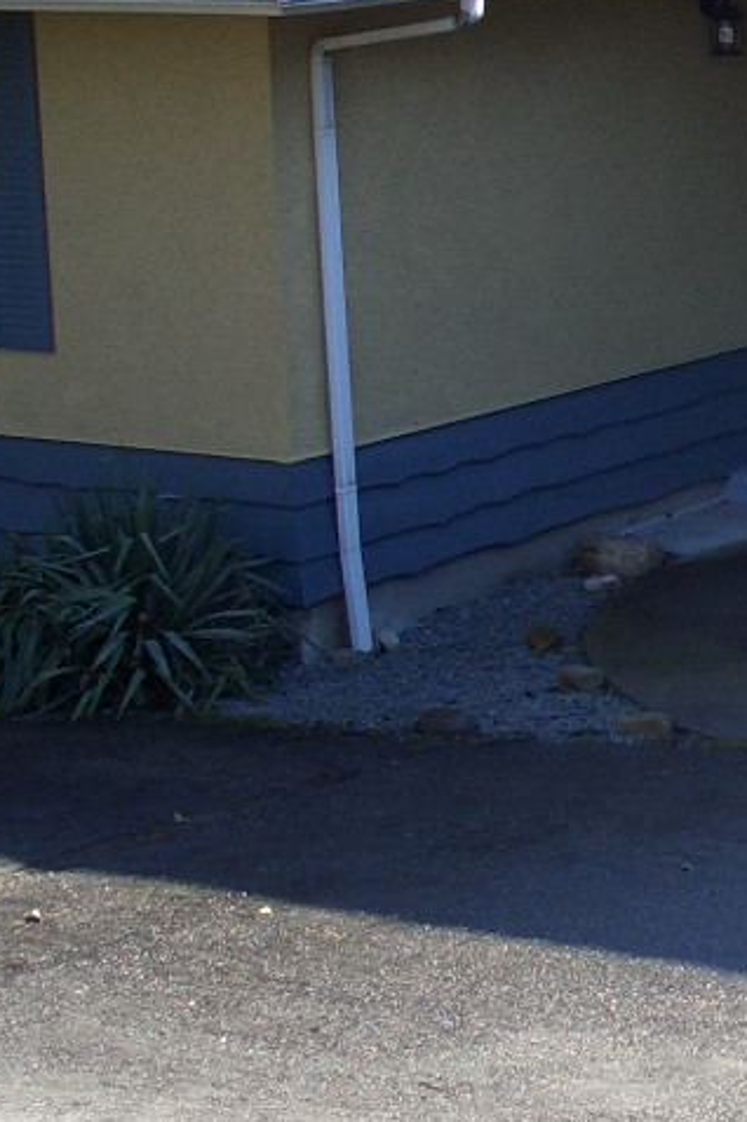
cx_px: 1132
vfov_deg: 17.8
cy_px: 589
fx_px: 3584
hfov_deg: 11.4
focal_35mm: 115
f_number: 4
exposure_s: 1/250
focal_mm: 7.1
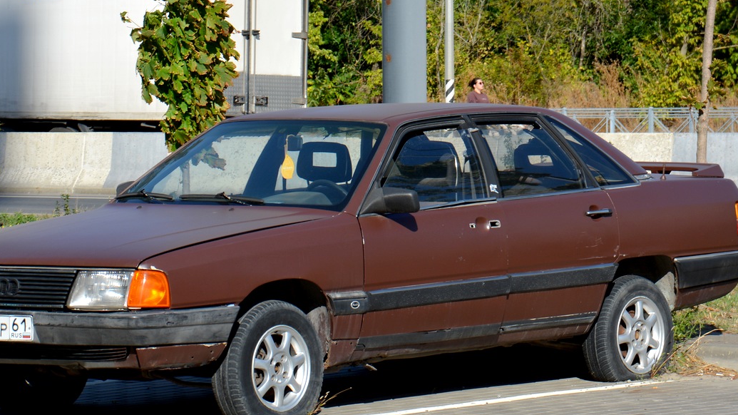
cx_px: 313
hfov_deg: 12.6
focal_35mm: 171
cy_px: 156
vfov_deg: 7.1
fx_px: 3341
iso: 100
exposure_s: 1/250
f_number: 8
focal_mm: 75
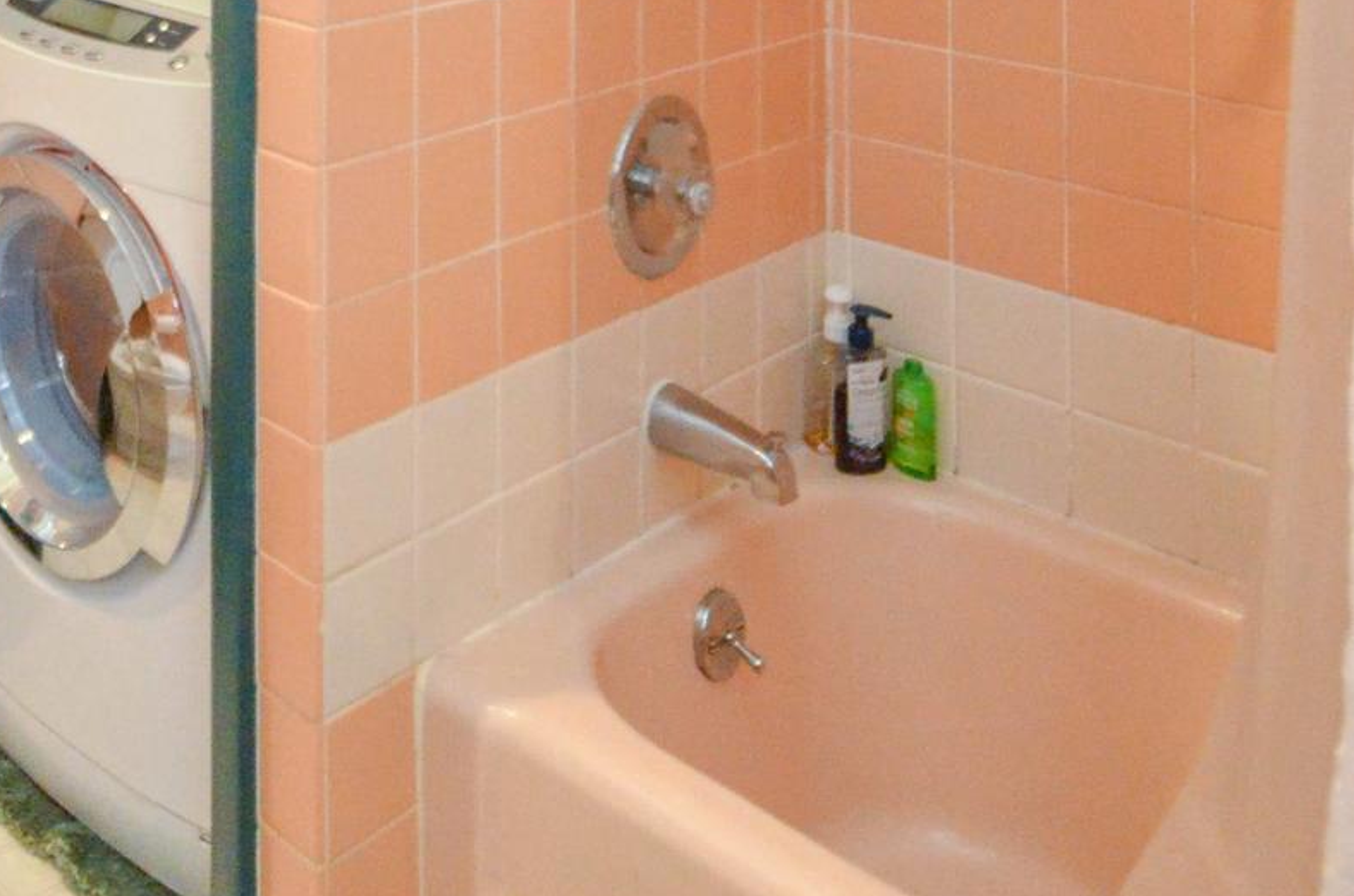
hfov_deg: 45.2
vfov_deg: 30.1
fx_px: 1464
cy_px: -122
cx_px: 144
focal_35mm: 39
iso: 3200
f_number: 4
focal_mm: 10
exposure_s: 1/60
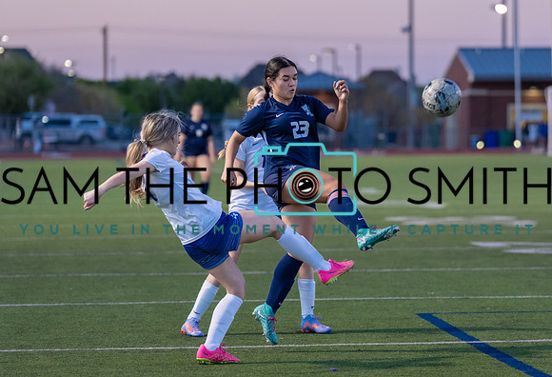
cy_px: 178
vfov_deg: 7.3
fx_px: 2965
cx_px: 327
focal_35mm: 192
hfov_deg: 10.6
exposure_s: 1/1000
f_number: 2.8
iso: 1250
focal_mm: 134
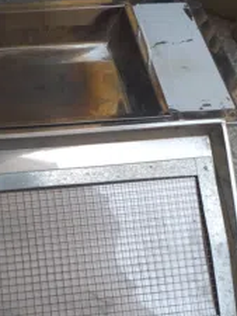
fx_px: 438
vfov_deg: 38.6
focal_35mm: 48
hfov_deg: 29.6
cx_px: 48
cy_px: 239
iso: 40
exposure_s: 1/295
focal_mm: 3.6
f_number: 1.9
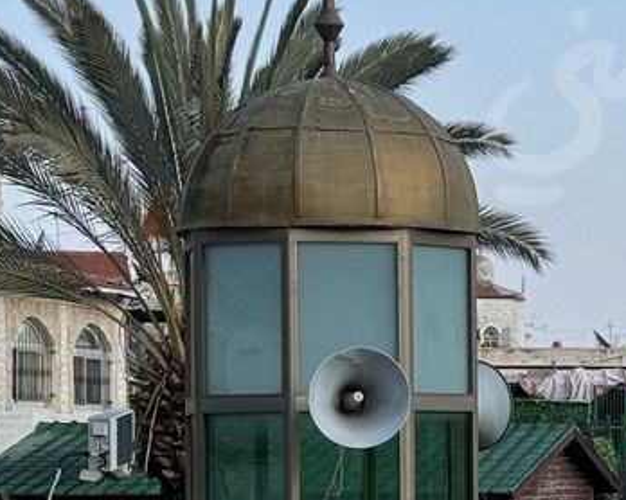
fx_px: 3740
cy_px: 389
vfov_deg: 7.6
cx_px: 1022
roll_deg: +0.6
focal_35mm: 202
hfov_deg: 9.2
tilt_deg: +1.5
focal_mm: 6.76
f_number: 1.78
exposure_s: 1/3425
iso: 64
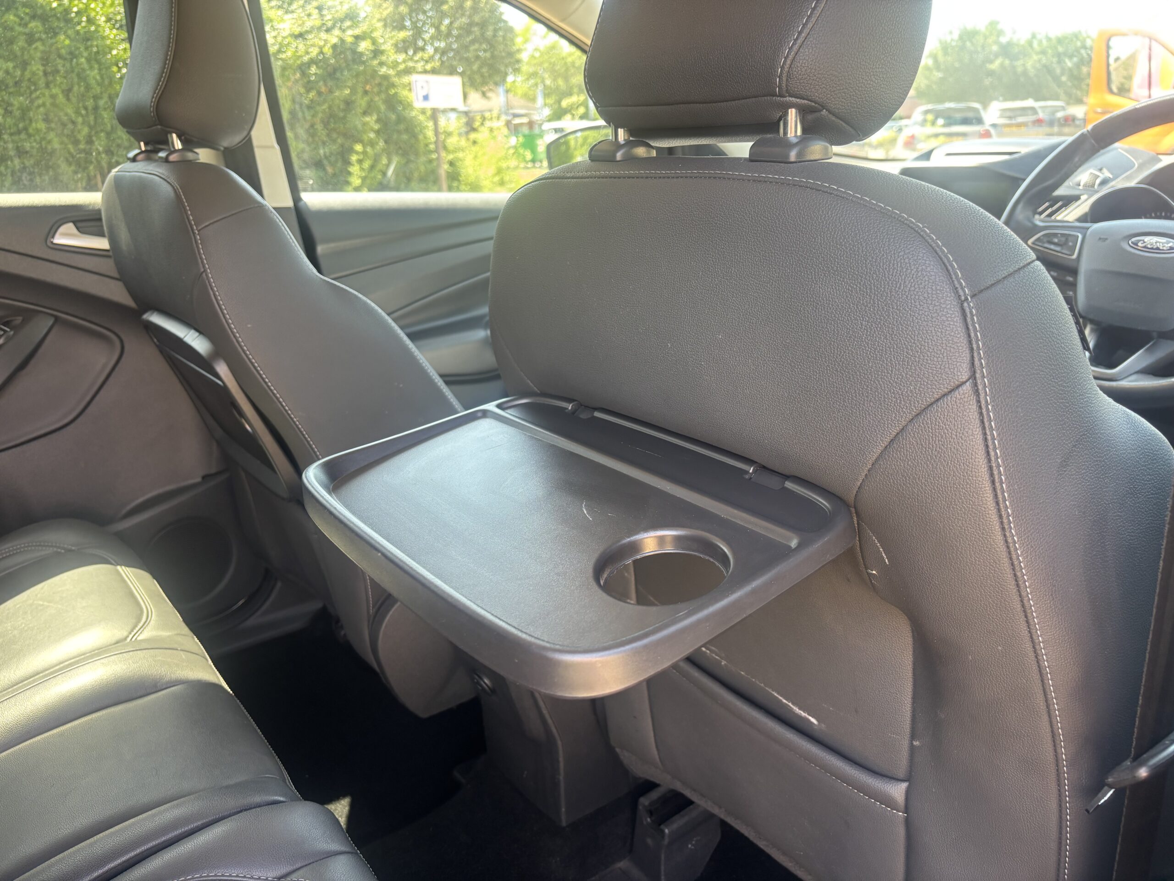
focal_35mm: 26
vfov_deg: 53.1
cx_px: 587
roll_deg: +4.8
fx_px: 882
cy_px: 440
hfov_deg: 67.3
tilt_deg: -17.4
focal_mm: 5.96
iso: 125
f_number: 1.6
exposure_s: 1/121
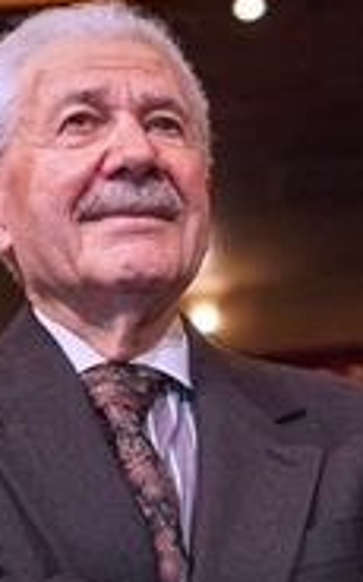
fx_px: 1820
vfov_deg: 18.1
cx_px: 44
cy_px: 172
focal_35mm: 115
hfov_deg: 11.3
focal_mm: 32
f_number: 2.8
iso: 1600
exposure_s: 1/80
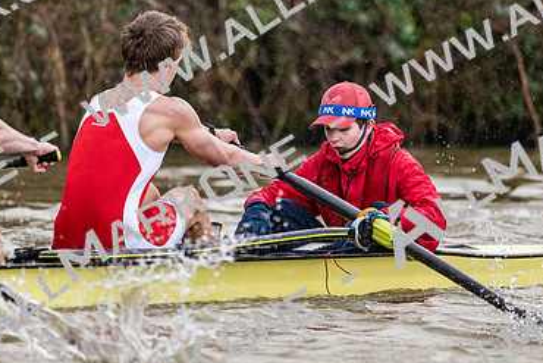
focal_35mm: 627
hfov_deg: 3.3
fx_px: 9460
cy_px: 130
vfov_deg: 2.2
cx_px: 263
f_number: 4.5
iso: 2500
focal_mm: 400
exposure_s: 1/1600
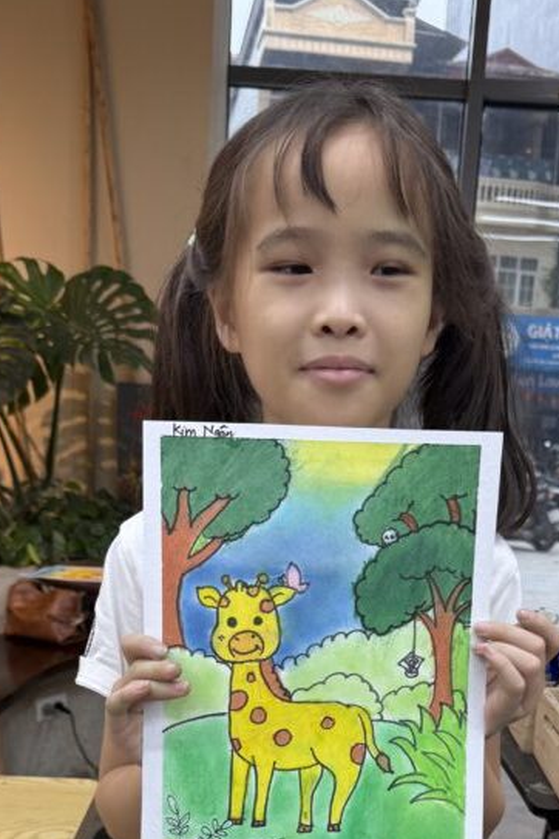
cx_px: 309
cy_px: 715
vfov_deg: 40.3
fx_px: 1071
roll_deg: -2.7
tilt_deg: -15.0
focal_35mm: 46
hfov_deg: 29.2
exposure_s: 1/100
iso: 64
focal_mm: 6.76
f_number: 1.78
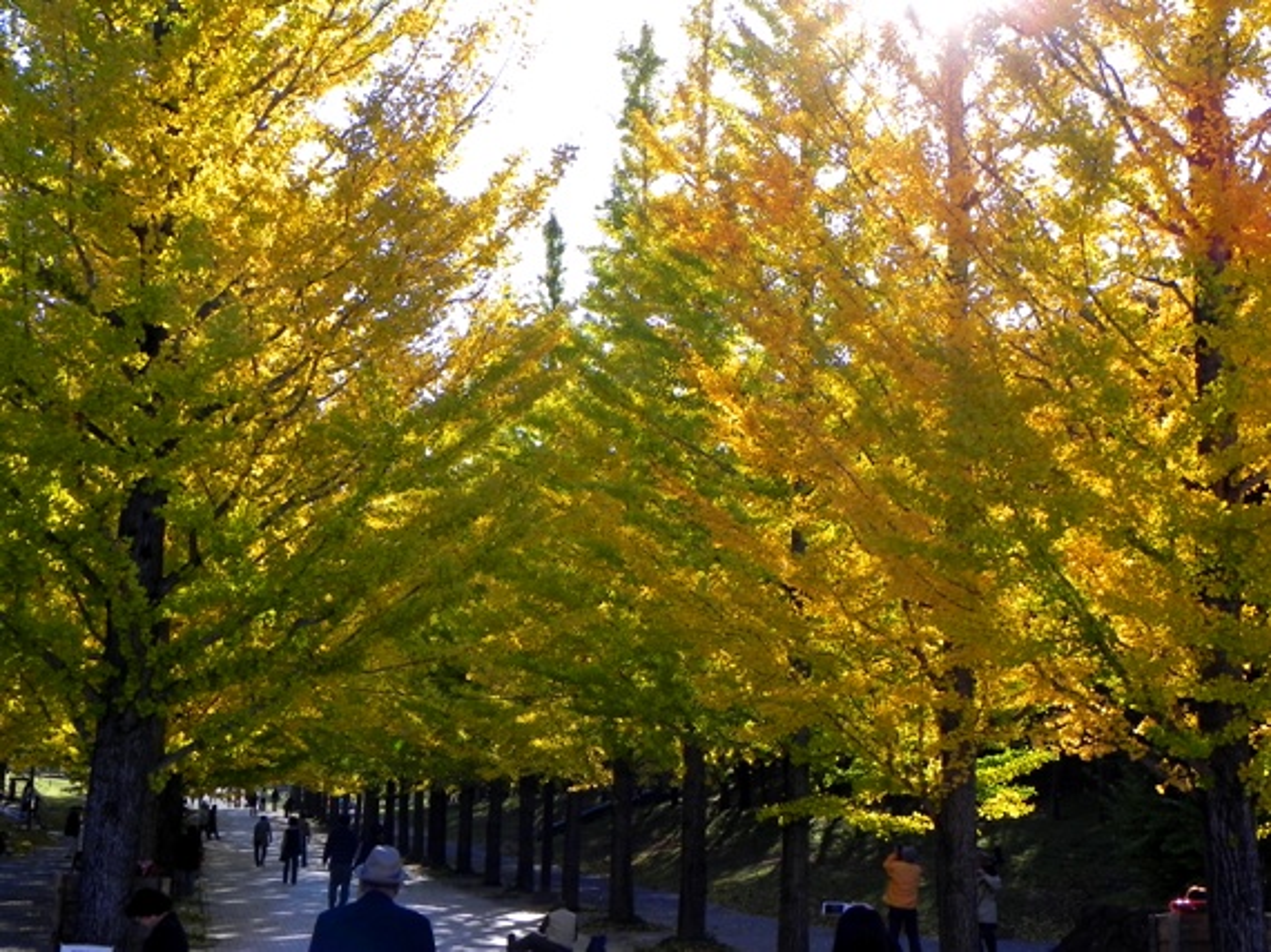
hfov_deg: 23.0
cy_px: 476
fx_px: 3120
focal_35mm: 85
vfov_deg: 17.4
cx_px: 636
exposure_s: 1/285
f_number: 6.3
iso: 160
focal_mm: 15.1
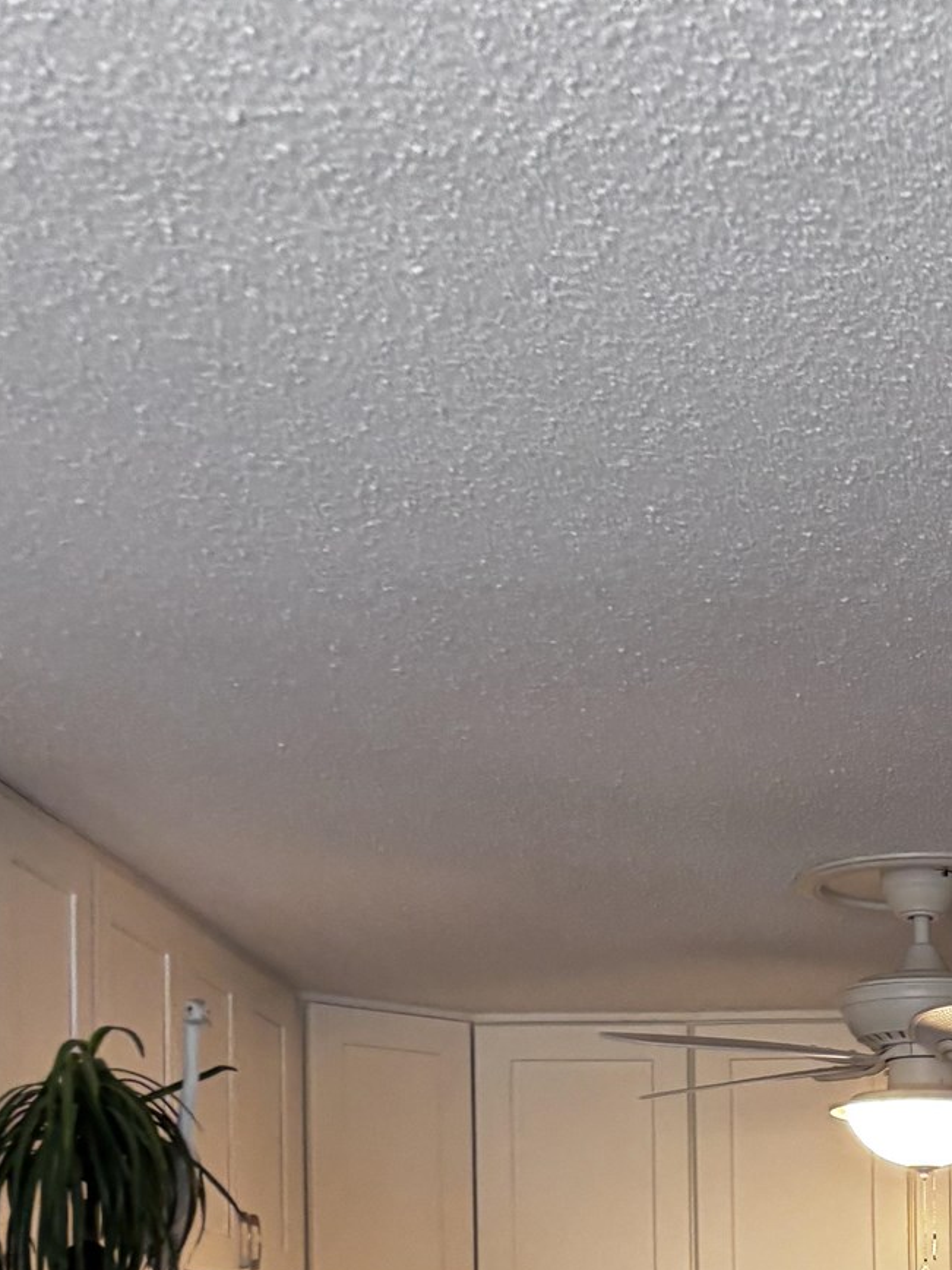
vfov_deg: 26.2
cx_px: 908
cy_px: 1371
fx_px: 2530
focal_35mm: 69
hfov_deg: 20.7
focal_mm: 5.96
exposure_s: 1/60
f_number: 1.6
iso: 160
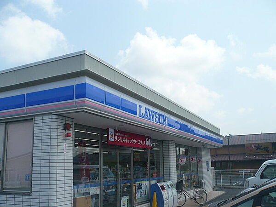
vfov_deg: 40.7
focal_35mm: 35
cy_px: 104
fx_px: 279
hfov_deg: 52.6
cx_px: 138
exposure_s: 1/320
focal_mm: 5.8
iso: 100
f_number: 8
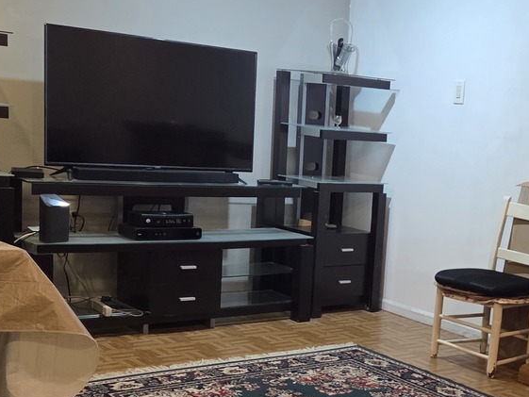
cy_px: 278
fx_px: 902
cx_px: 441
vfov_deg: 24.6
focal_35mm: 59
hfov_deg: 31.6
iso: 800
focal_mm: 5.4
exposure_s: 1/120
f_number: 1.8
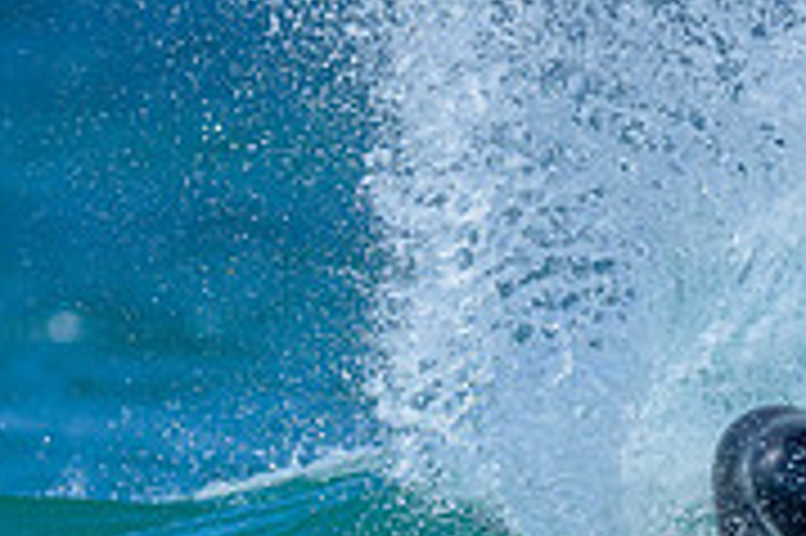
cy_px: 892
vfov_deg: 0.4
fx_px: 72092
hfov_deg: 0.6
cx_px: 755
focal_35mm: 3223
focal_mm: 800
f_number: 6.3
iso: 220
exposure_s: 1/2000
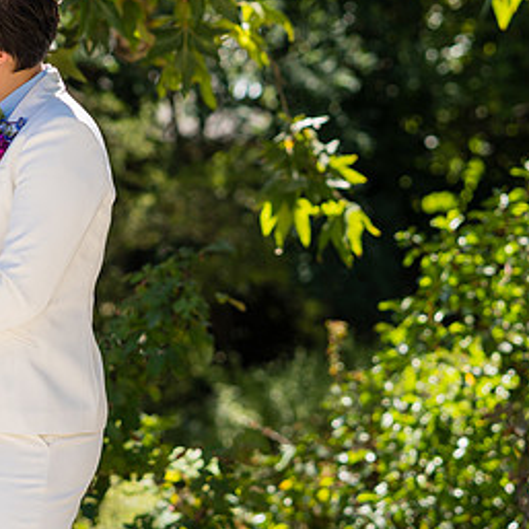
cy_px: 189
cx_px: 80
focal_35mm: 171
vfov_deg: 10.2
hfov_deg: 10.2
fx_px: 2957
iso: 100
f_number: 2.8
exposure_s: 1/640
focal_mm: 85
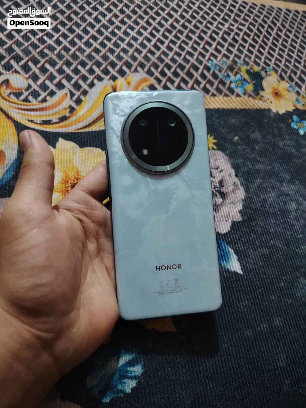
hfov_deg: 56.8
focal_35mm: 24
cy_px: 204
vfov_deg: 71.6
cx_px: 153
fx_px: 283
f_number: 1.75
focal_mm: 5.25
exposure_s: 1/20
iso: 2678
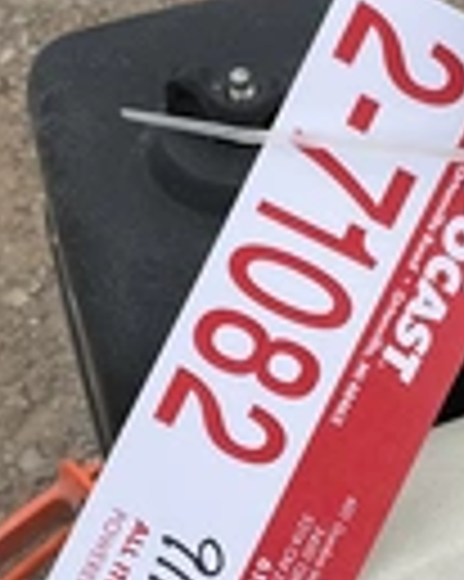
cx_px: 311
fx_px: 1512
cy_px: 436
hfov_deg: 17.4
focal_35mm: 88
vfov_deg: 21.6
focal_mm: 3
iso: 25
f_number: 1.8
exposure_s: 1/1848
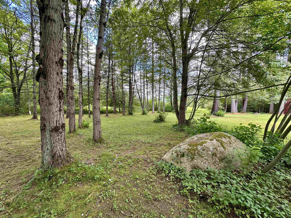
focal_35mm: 14
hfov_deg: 102.1
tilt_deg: -3.2
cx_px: 146
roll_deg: -1.1
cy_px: 109
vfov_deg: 85.7
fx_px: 118
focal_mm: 2.22
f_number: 2.2
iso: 64
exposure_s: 1/99
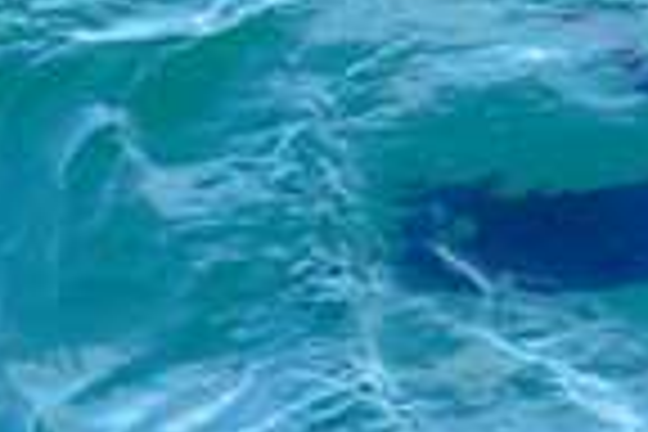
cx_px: 1300
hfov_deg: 6.8
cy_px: 227
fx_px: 5256
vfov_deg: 4.7
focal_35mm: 292
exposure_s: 1/200
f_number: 3.7
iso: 125
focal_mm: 25.64
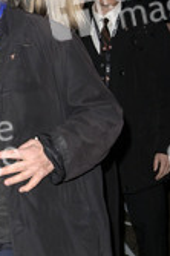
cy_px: 235
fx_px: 951
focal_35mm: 134
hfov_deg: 10.1
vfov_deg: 15.1
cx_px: -15
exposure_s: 1/250
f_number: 5.6
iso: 640
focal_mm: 56
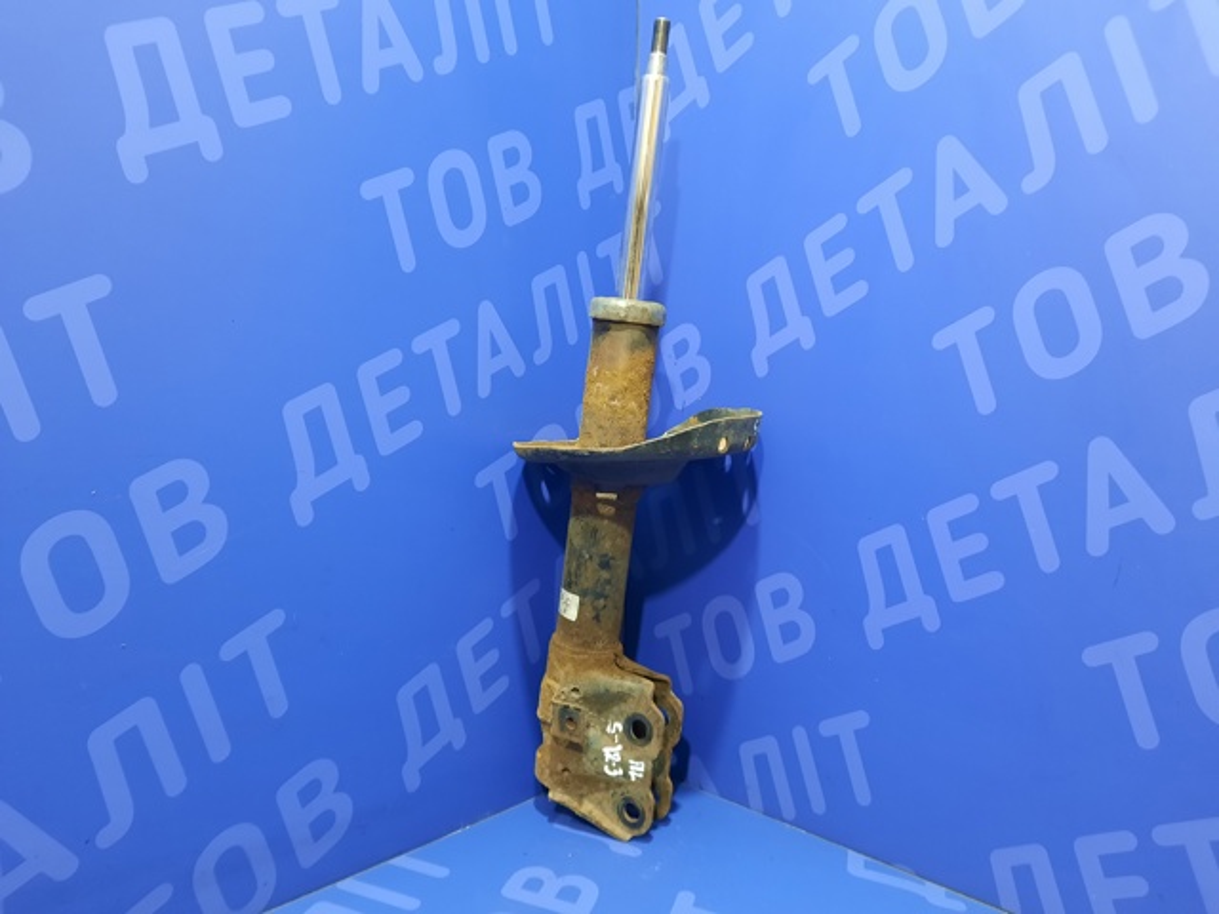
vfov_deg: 54.9
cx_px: 610
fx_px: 880
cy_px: 457
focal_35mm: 25
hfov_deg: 69.4
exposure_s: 1/25
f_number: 2
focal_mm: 4.6
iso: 500
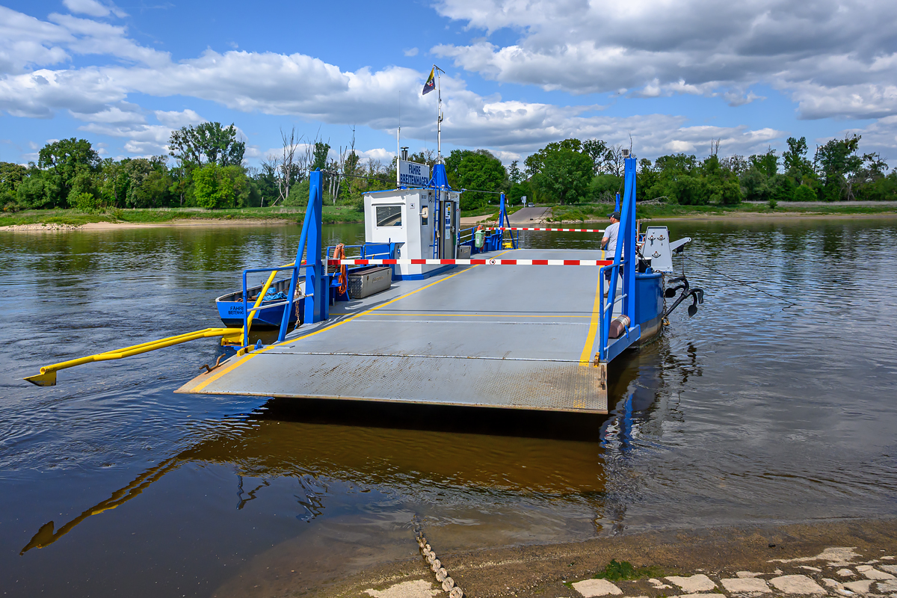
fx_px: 598
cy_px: 299
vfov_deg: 53.1
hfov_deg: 73.7
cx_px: 448
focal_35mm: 24
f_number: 9
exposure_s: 1/800
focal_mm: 16
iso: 200
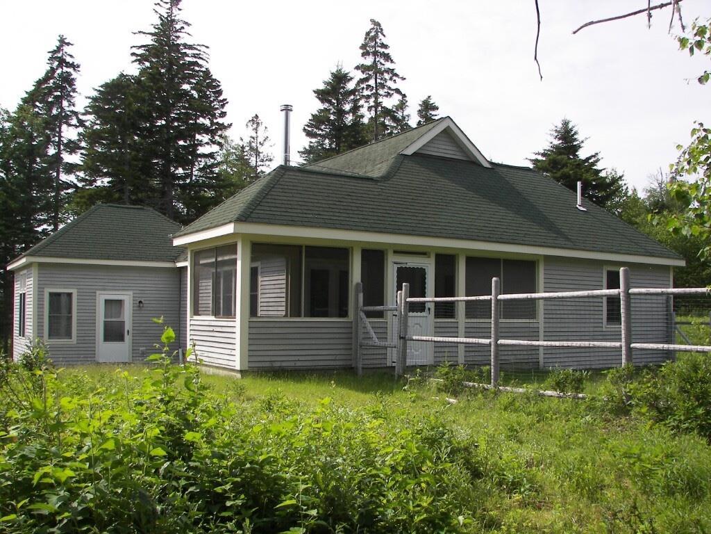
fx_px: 739
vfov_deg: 39.7
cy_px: 267
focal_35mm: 36
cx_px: 356
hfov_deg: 51.4
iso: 50
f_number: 2.8
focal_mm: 6
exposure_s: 1/640
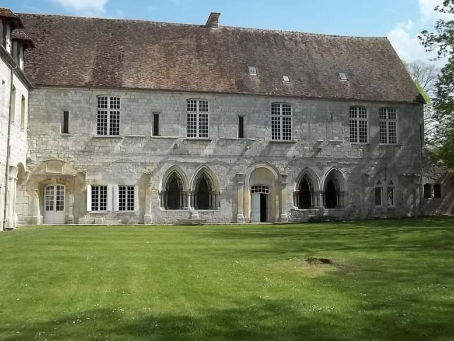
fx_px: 485
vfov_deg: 38.7
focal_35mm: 37
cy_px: 175
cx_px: 231
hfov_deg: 50.1
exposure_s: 1/160
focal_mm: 6.5
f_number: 8
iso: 64
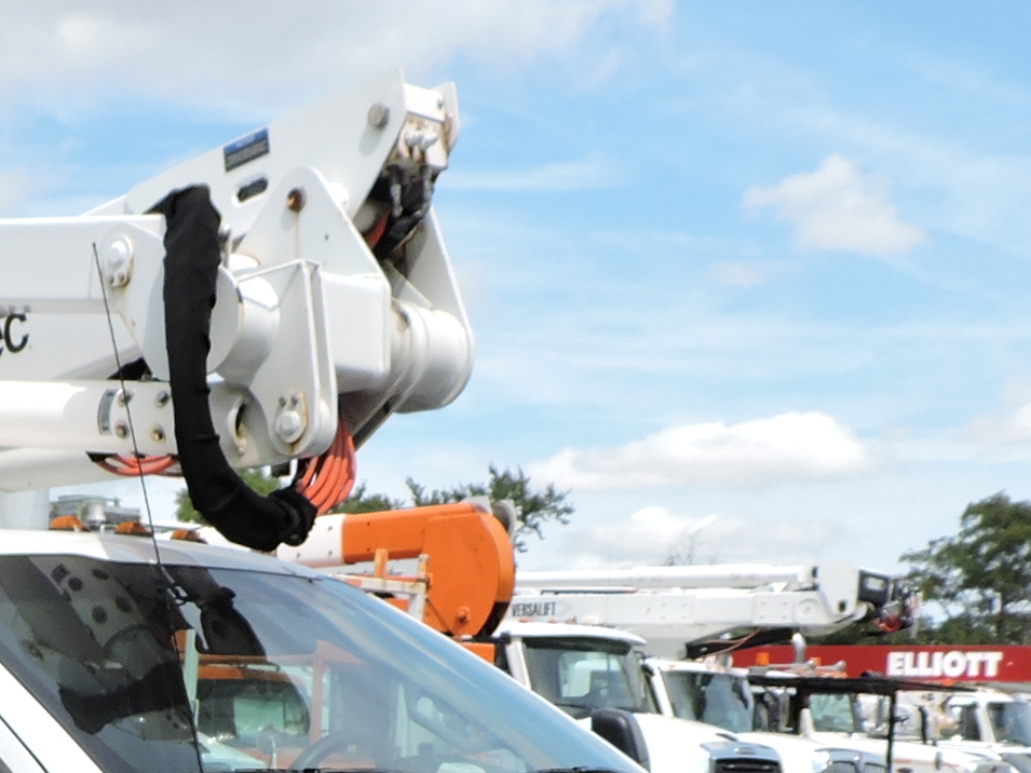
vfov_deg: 16.8
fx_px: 2442
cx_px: -43
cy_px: 1044
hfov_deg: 22.7
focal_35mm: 82
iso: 100
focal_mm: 4.3
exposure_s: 1/1000
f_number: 3
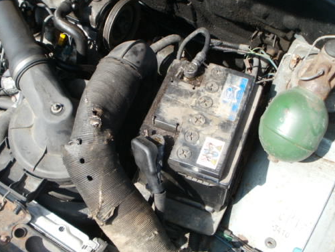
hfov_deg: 41.2
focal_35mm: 46
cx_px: 157
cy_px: 124
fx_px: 445
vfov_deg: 31.5
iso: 100
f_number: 3.5
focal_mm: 6.3
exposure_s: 1/250
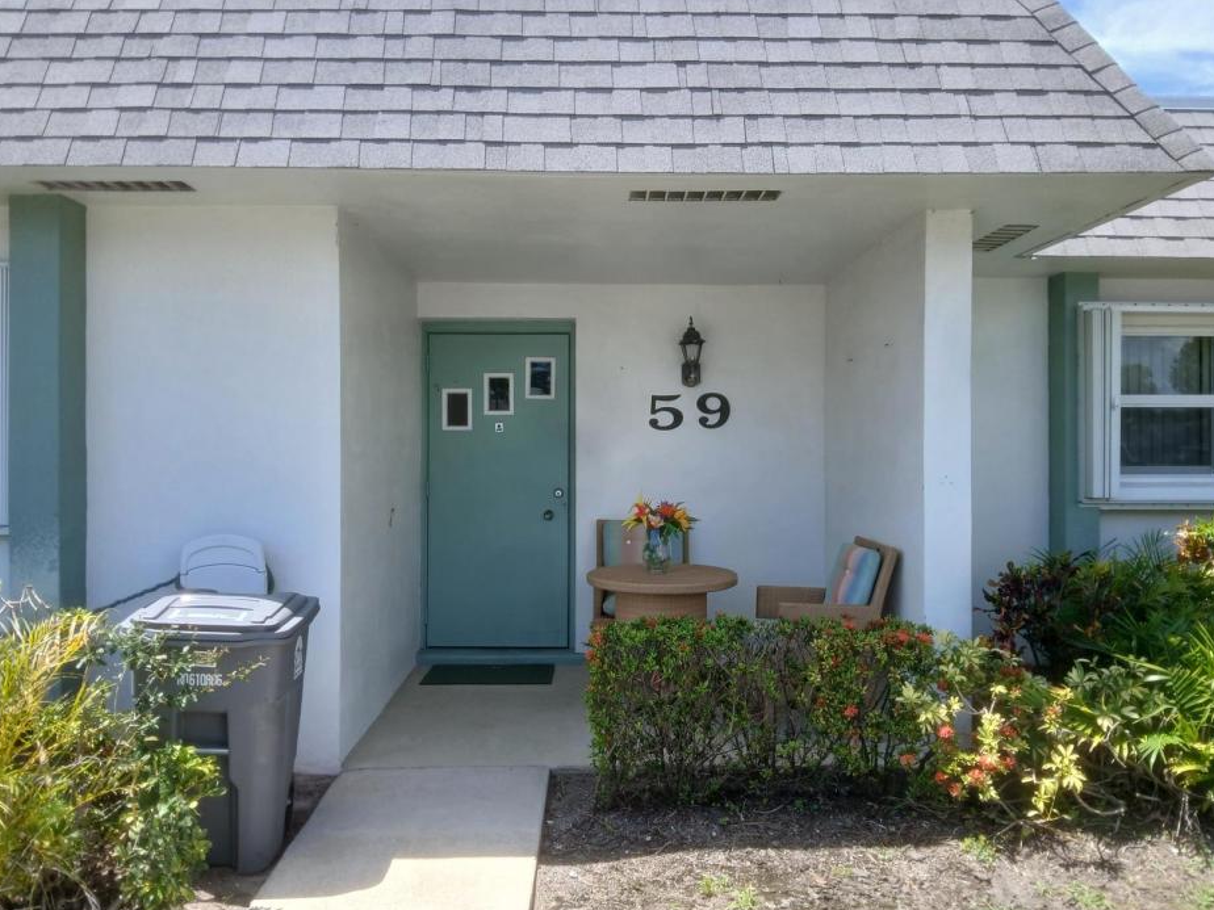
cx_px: 600
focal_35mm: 27
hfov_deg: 65.3
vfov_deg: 51.4
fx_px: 947
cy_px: 450
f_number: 1.8
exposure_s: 1/310
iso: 20
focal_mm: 3.98
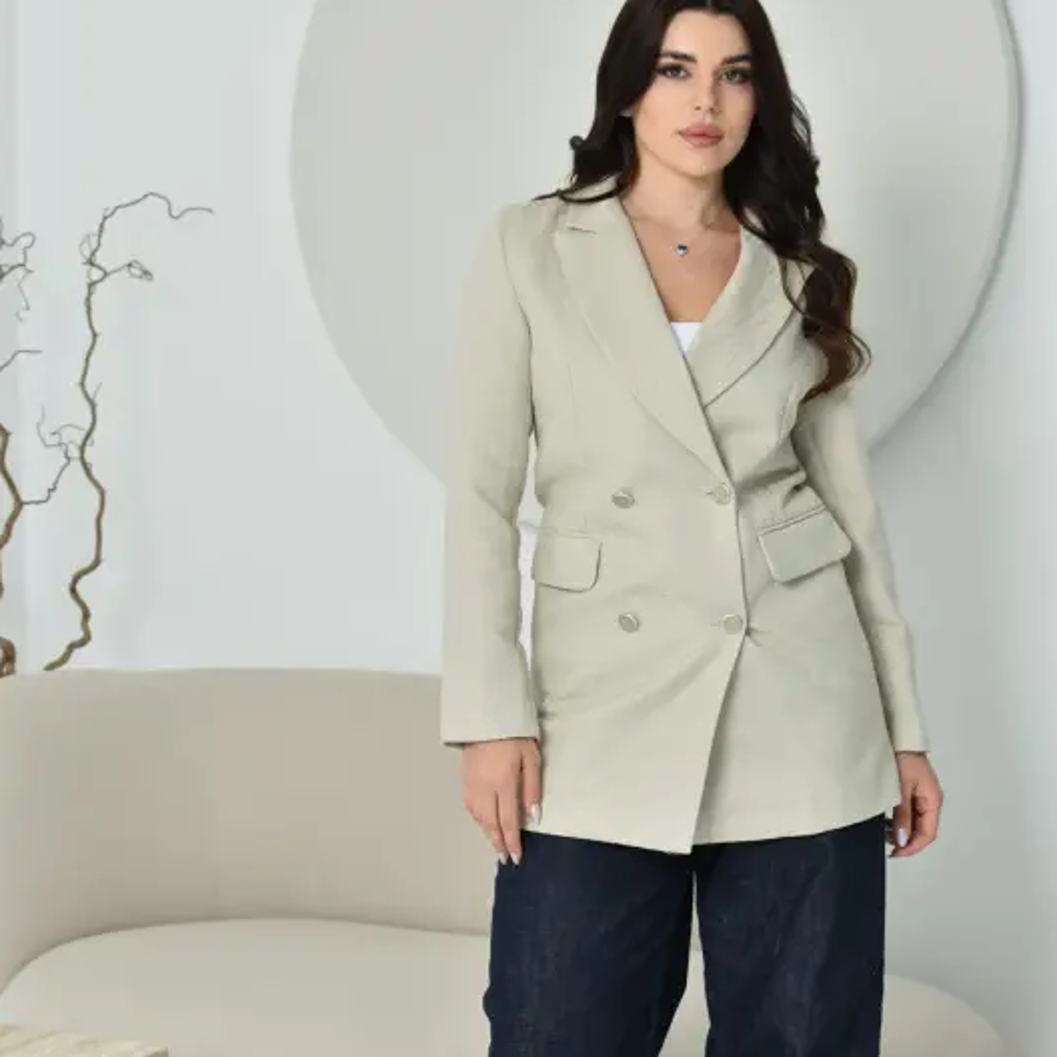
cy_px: 406
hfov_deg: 25.5
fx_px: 2337
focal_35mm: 68
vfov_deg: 25.4
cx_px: 533
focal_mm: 35
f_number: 4
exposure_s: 1/200
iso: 100
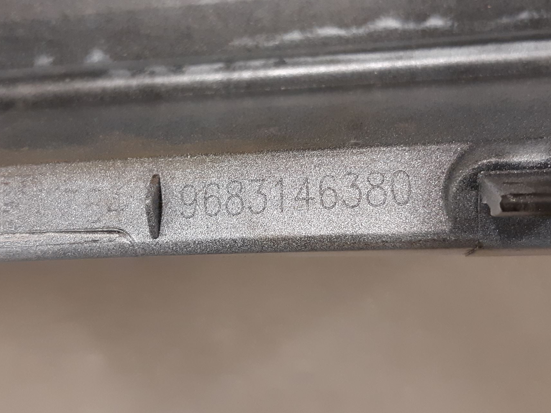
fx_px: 493
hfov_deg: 58.3
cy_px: 179
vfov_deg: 45.3
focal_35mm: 31
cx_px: 267
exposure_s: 1/50
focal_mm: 3.93
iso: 200
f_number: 1.7
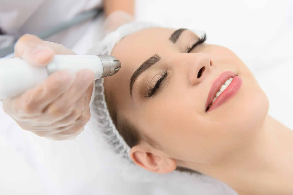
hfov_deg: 43.6
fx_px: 366
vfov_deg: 29.9
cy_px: 98
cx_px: 146
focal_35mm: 45
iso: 100
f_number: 2.8
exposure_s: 1/160
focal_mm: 45
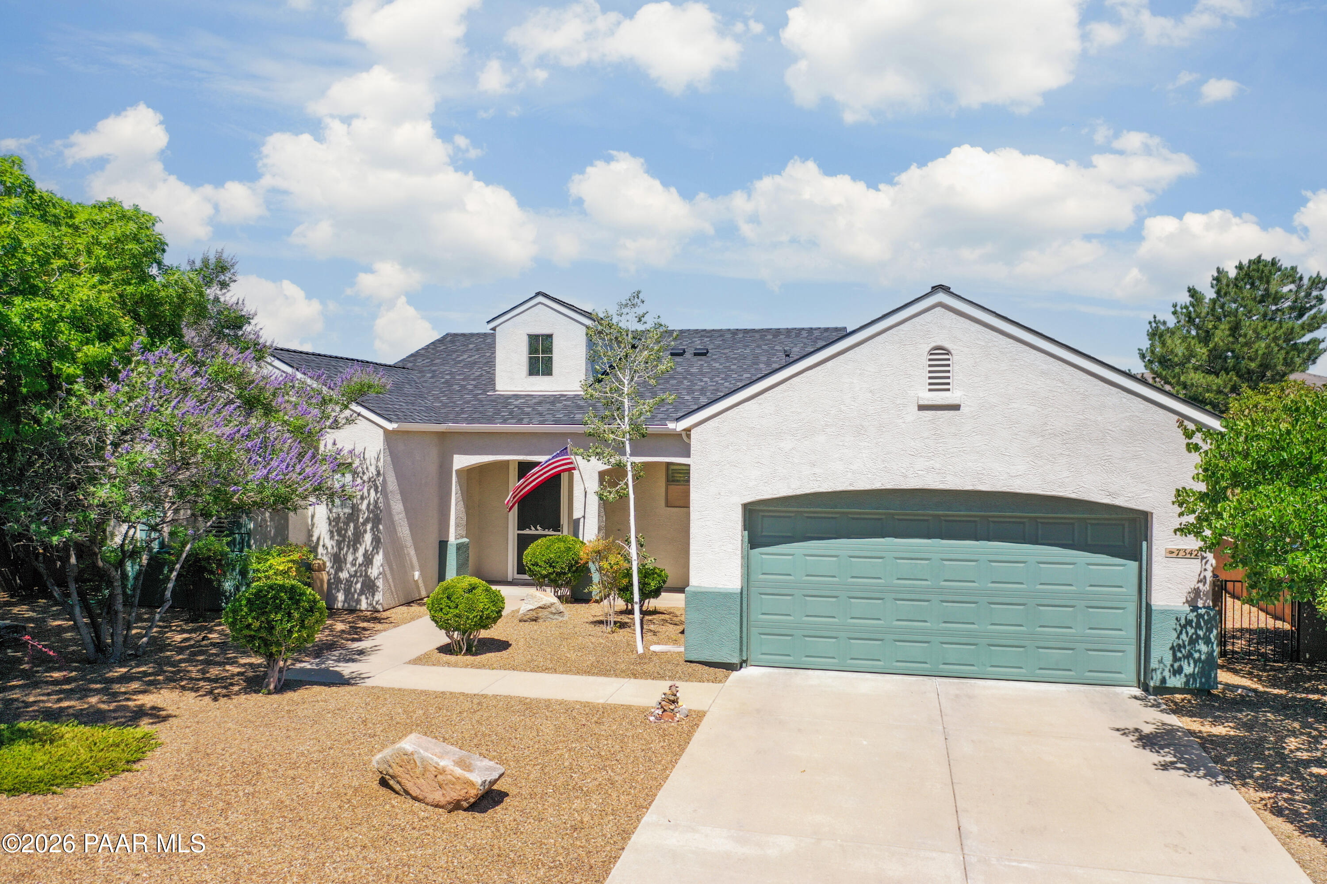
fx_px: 1032
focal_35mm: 28
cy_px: 442
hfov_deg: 65.5
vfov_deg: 46.4
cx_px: 664
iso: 100
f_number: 3.2
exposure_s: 1/40
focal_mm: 10.26
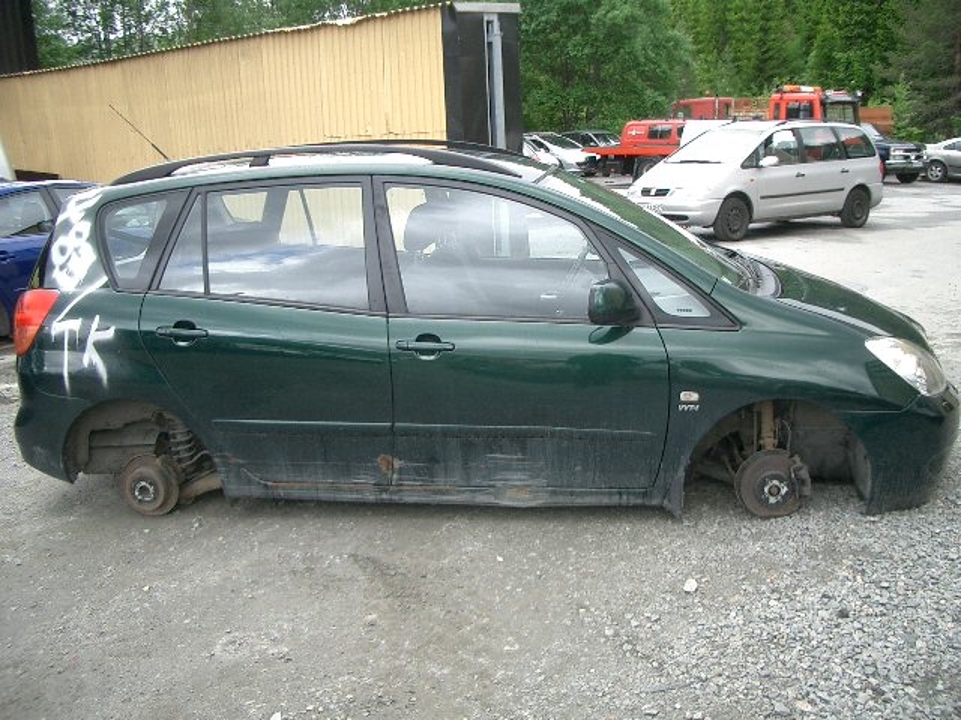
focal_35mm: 35
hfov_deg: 52.6
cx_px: 480
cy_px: 360
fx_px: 972
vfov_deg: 40.7
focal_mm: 5.8
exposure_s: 1/125
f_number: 2.6
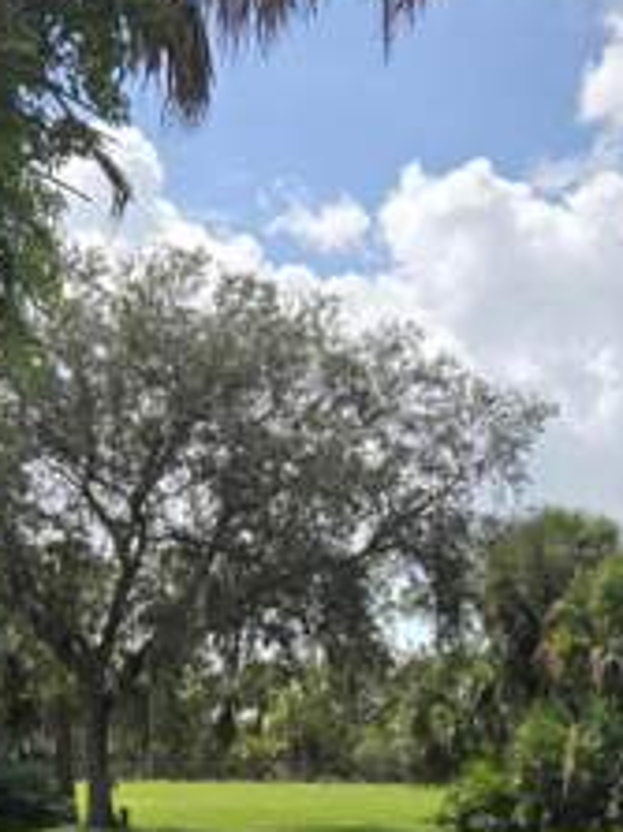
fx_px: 1585
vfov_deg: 28.4
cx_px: 187
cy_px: 724
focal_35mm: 66
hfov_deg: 22.1
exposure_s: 1/2175
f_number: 1.8
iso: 25
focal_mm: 5.4
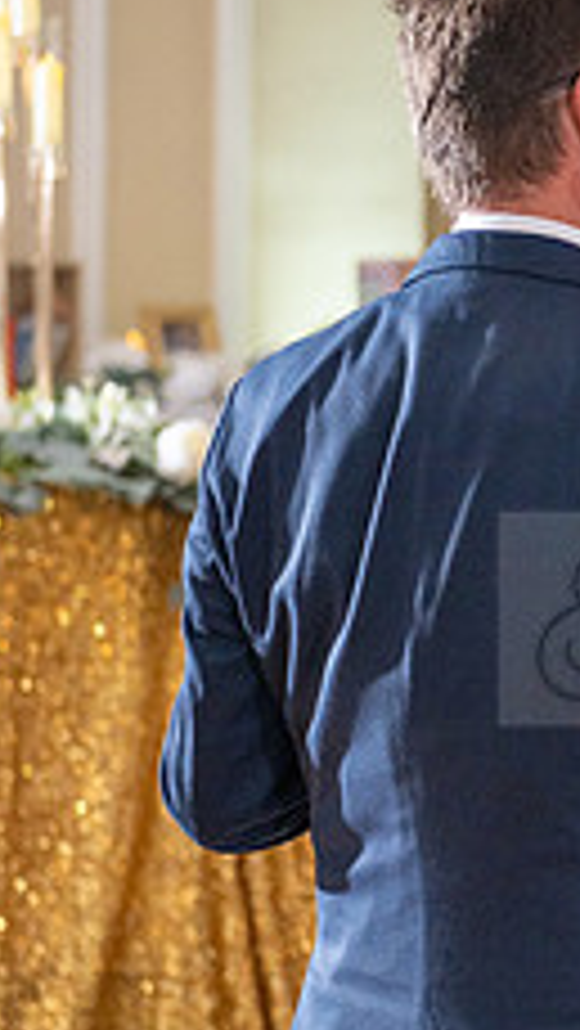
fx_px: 5080
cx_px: 890
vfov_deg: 11.6
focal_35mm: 186
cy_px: 618
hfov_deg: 6.4
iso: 800
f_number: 4
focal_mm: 70
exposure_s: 1/160
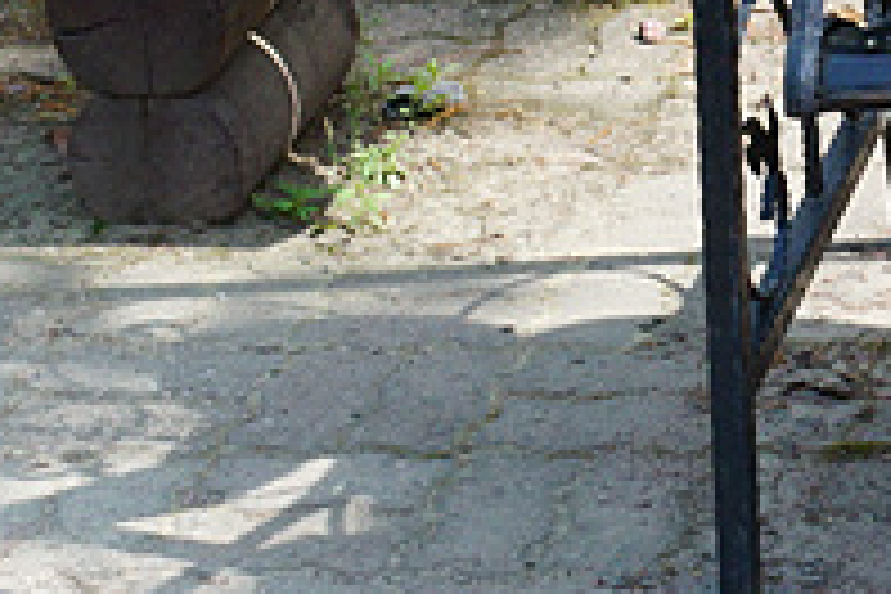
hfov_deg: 12.2
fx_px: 3935
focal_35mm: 159
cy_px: -308
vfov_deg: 8.4
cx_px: 1400
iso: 800
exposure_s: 1/640
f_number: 8
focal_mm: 30
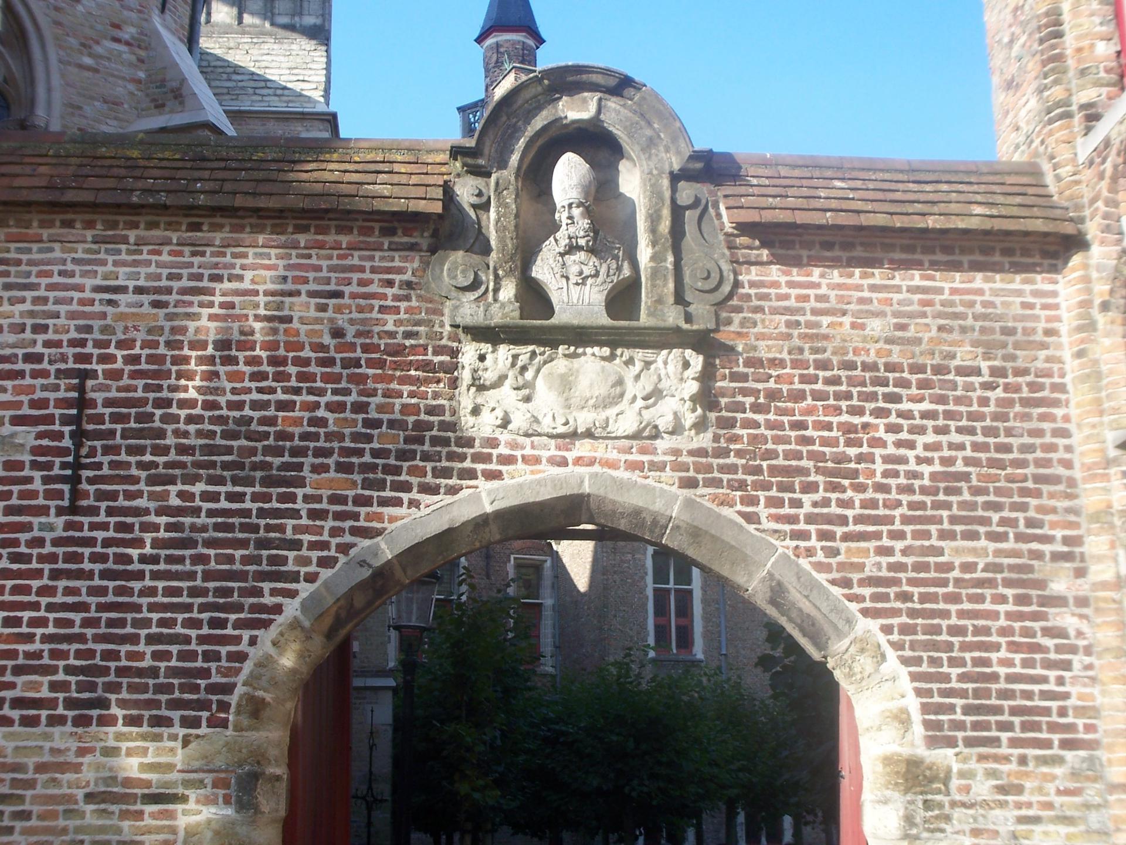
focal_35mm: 49
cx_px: 563
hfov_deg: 38.9
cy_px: 422
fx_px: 1594
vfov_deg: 29.7
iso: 64
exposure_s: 1/200
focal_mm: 8
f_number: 4
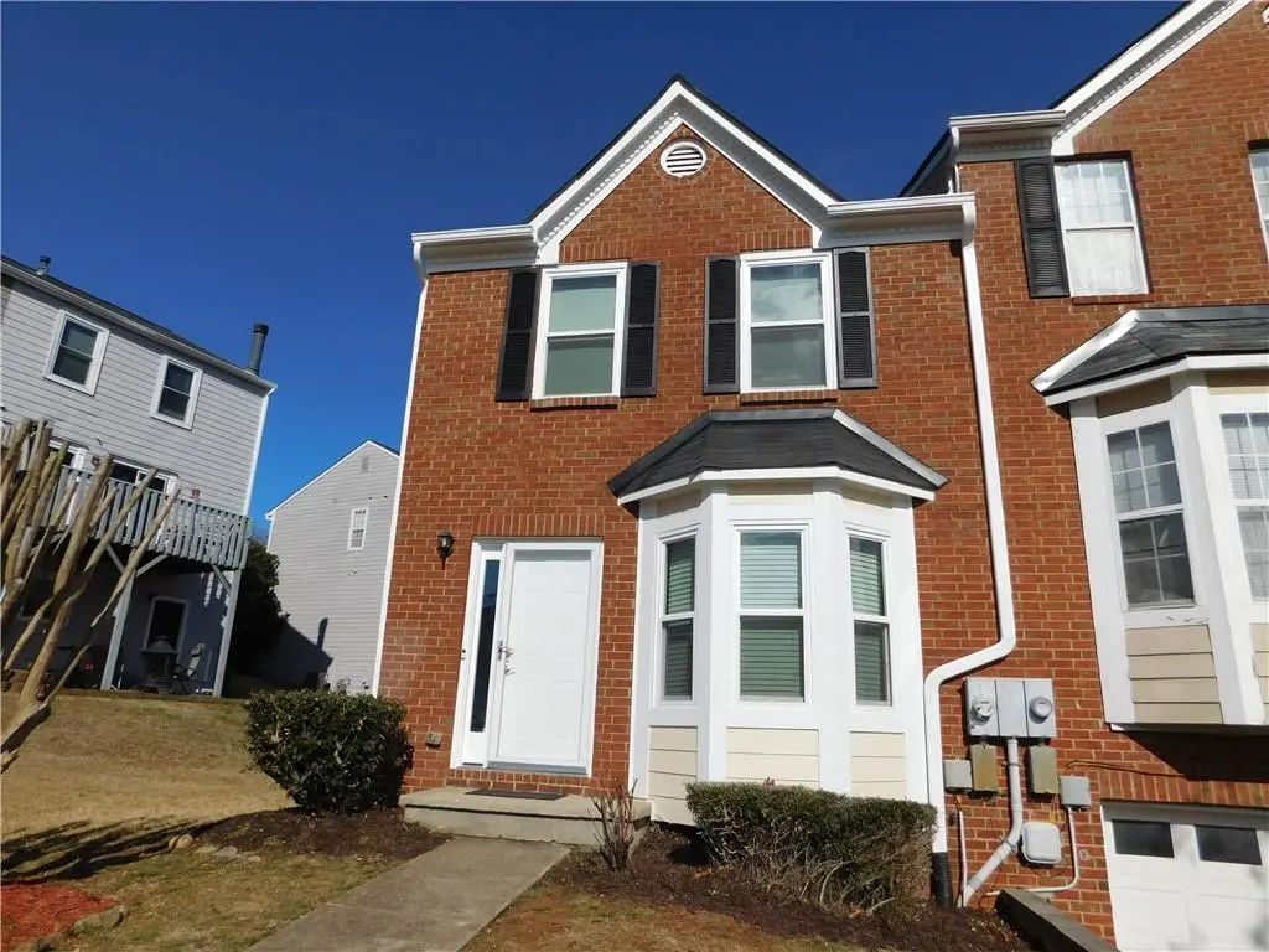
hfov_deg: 73.9
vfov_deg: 58.9
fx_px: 843
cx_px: 634
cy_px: 476
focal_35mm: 23
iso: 125
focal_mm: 4
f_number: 6
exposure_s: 1/1250
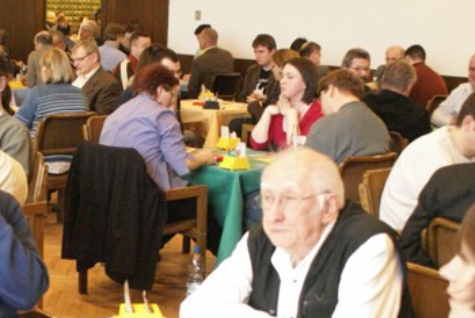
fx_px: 1030
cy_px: 308
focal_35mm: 78
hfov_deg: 25.6
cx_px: 104
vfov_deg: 17.2
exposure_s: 1/15
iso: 1600
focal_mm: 26
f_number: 4.5
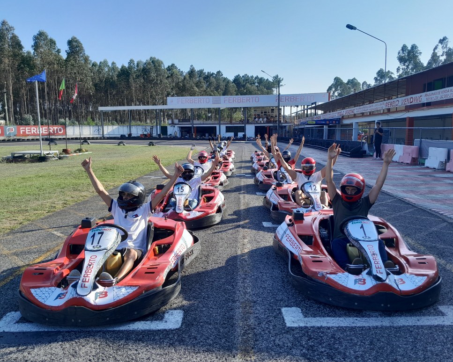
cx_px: 242
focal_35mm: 28
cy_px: 183
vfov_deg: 51.5
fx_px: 375
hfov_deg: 62.1
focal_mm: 3.98
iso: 40
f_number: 1.8
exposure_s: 1/300
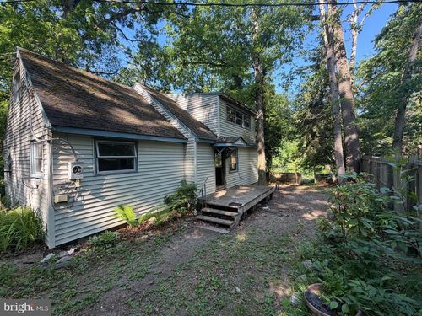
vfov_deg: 85.7
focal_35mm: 14
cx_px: 211
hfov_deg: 102.1
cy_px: 158
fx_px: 171
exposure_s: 1/121
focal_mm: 2.22
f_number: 2.2
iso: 50
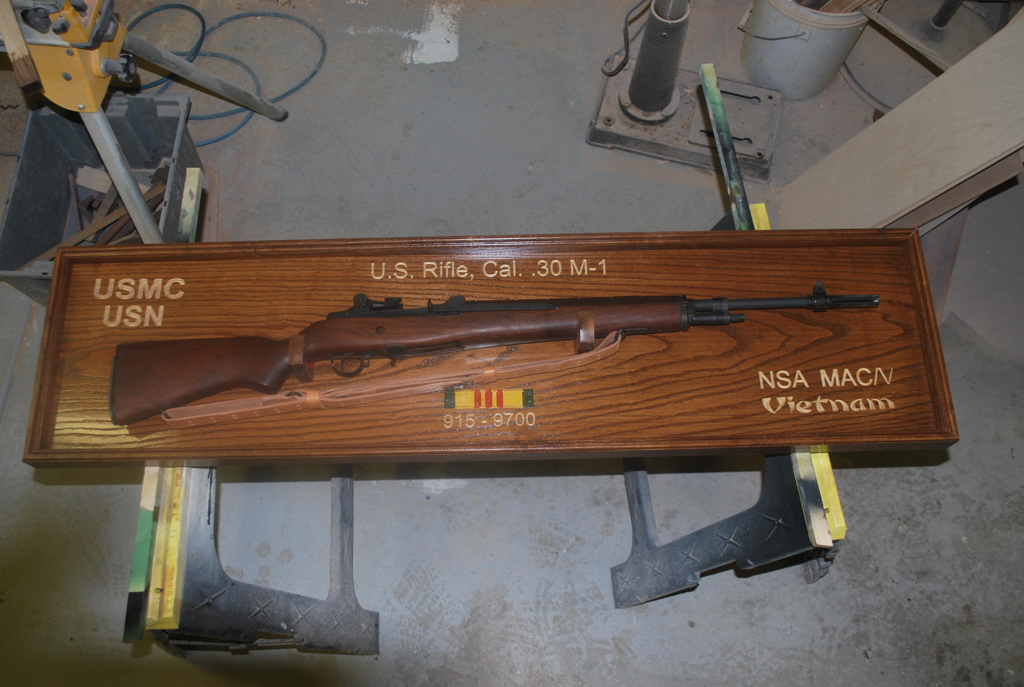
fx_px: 941
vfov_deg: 40.1
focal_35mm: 33
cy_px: 344
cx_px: 512
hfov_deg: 57.1
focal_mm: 22
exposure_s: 1/60
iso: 200
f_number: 4
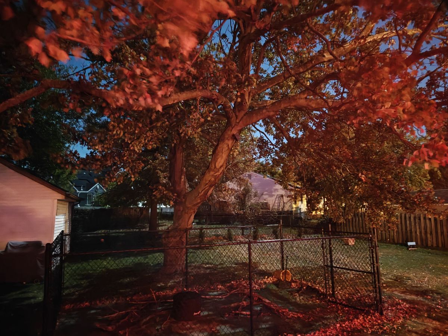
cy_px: 168
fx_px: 298
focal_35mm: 23
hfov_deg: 73.9
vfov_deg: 58.9
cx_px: 224
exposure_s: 1/5
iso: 12800
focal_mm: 6.06
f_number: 1.6
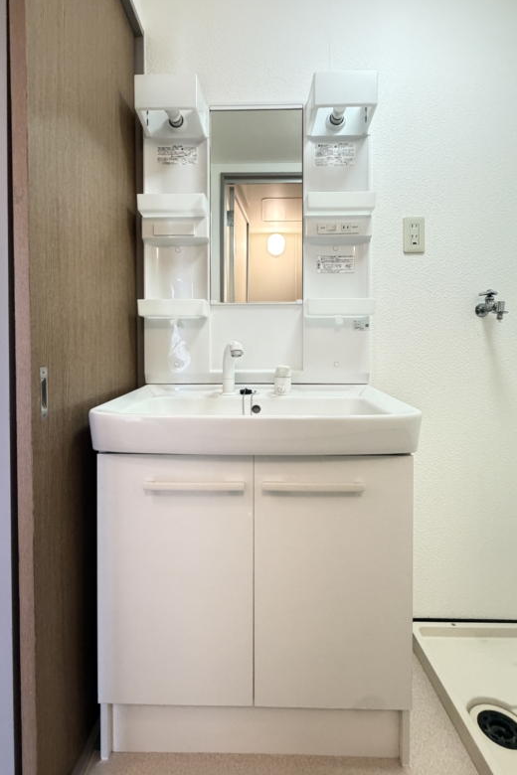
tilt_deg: -0.2
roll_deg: +0.2
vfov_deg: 90.0
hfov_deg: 67.4
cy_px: 372
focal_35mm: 18
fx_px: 388
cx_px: 256
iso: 640
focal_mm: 2.22
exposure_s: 1/50
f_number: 2.2
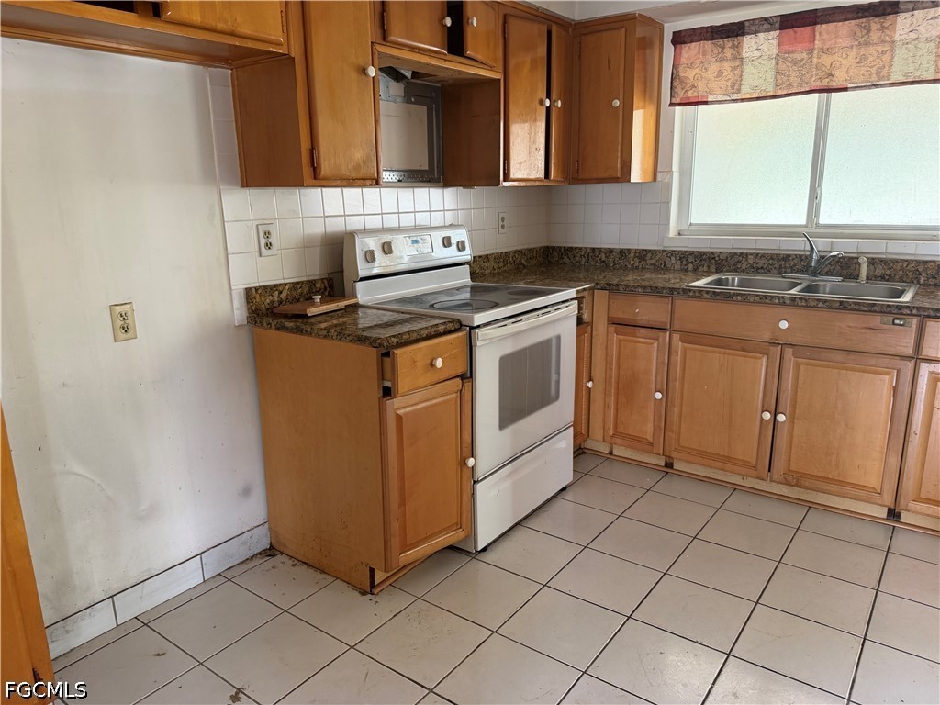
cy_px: 352
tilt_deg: -12.5
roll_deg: +1.0
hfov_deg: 71.6
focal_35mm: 24
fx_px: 652
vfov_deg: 56.8
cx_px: 470
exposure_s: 1/73
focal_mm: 6.76
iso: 200
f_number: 1.78
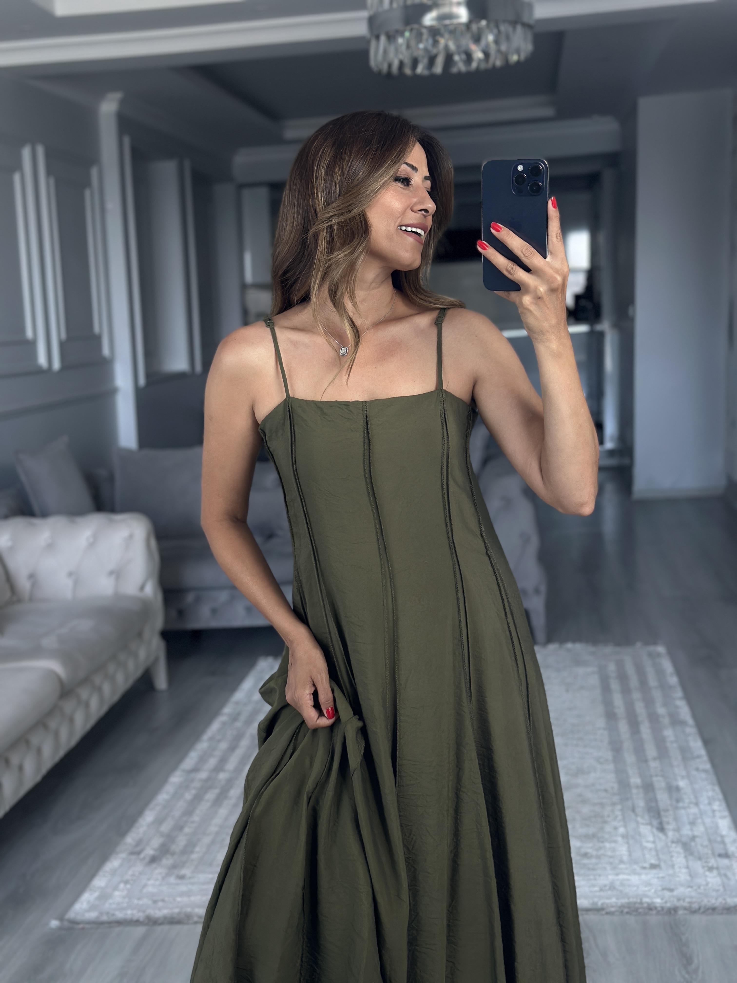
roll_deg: +3.3
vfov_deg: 39.7
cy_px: 492
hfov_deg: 30.3
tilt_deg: -16.8
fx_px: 1363
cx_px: 368
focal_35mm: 48
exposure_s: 1/121
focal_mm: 6.86
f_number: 1.78
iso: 125
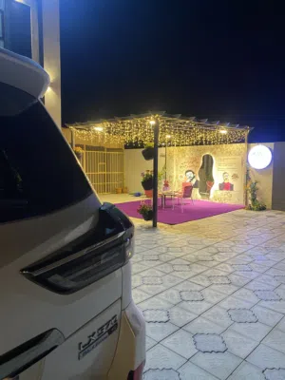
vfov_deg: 67.3
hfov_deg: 53.1
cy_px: 190
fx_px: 285
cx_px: 142
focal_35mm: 26
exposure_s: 1/50
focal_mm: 4.25
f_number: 1.8
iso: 400
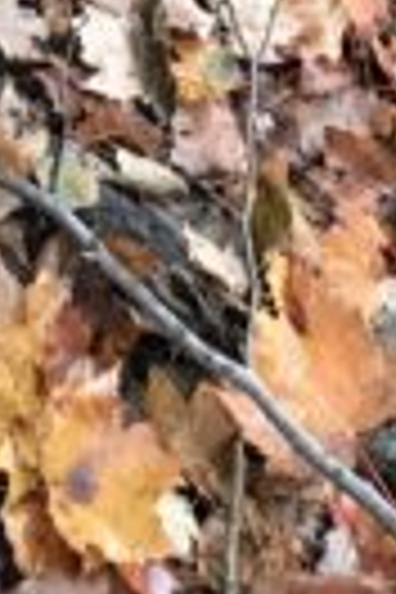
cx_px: -135
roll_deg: -29.8
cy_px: -839
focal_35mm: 147
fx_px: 2425
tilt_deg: -37.4
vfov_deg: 11.5
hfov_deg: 9.2
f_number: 1.8
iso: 40
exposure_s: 1/30
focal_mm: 3.99
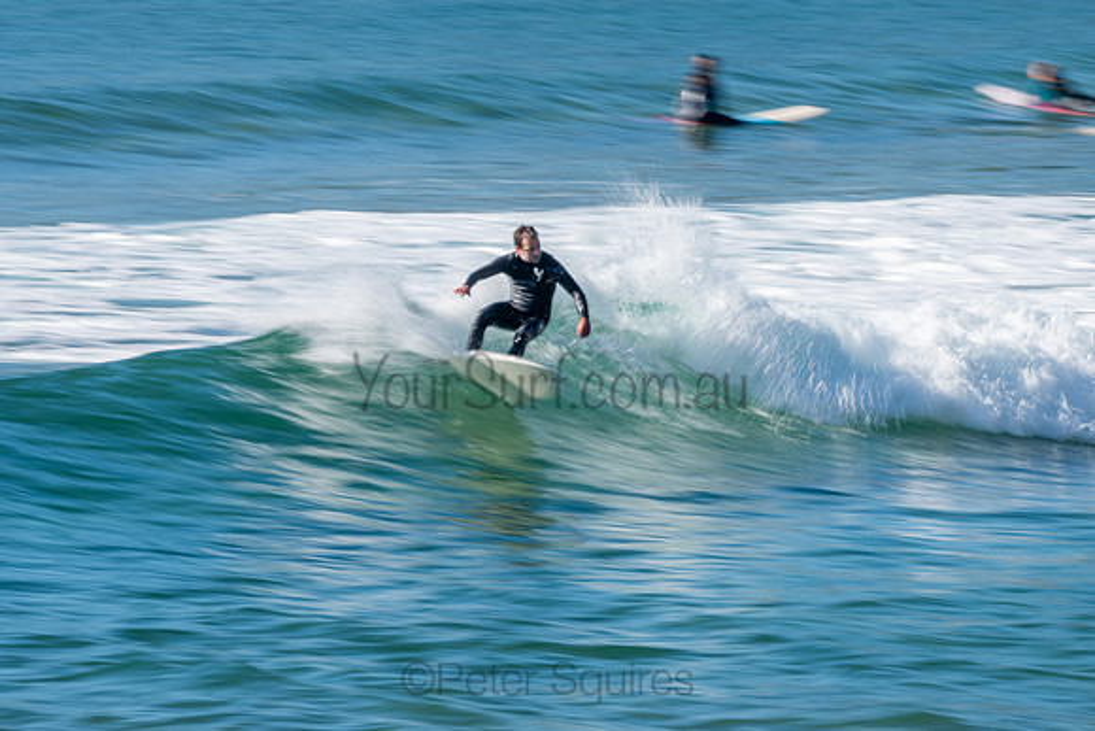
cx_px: 560
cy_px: 357
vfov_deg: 2.3
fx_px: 18209
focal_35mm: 599
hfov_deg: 3.4
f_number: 22
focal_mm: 500
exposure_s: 1/20
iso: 31
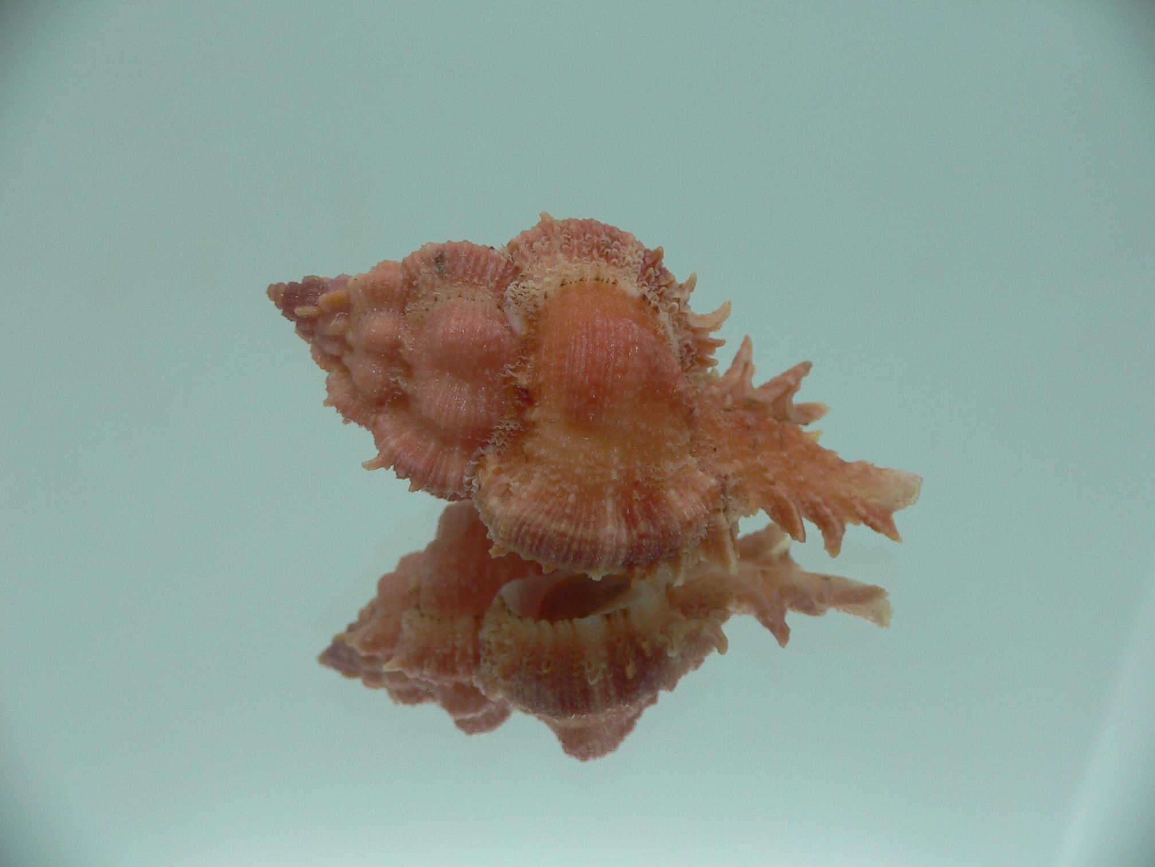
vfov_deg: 40.7
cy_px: 434
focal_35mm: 35
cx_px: 578
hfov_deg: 52.6
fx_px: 1168
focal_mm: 4.6
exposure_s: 1/60
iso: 80
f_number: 2.8
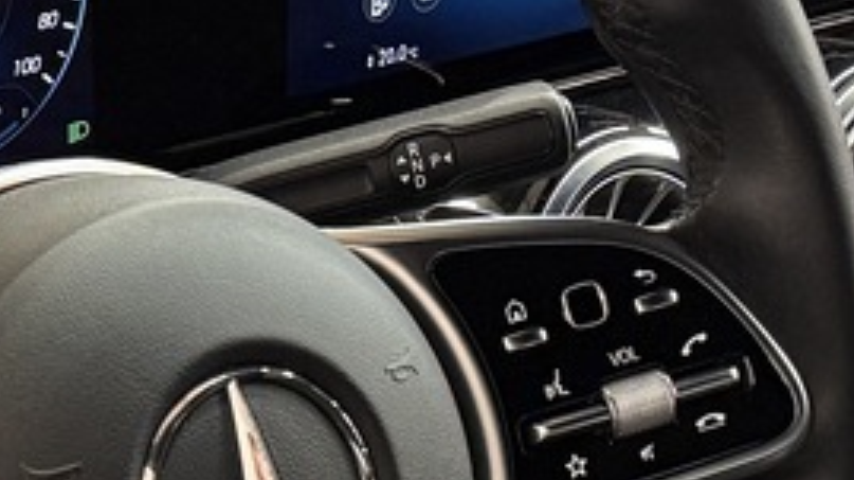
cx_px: 19
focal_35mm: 140
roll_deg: -2.1
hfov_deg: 15.1
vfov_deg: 8.4
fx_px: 3169
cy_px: 846
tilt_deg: -32.4
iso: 250
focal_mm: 6.76
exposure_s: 1/50
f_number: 1.78
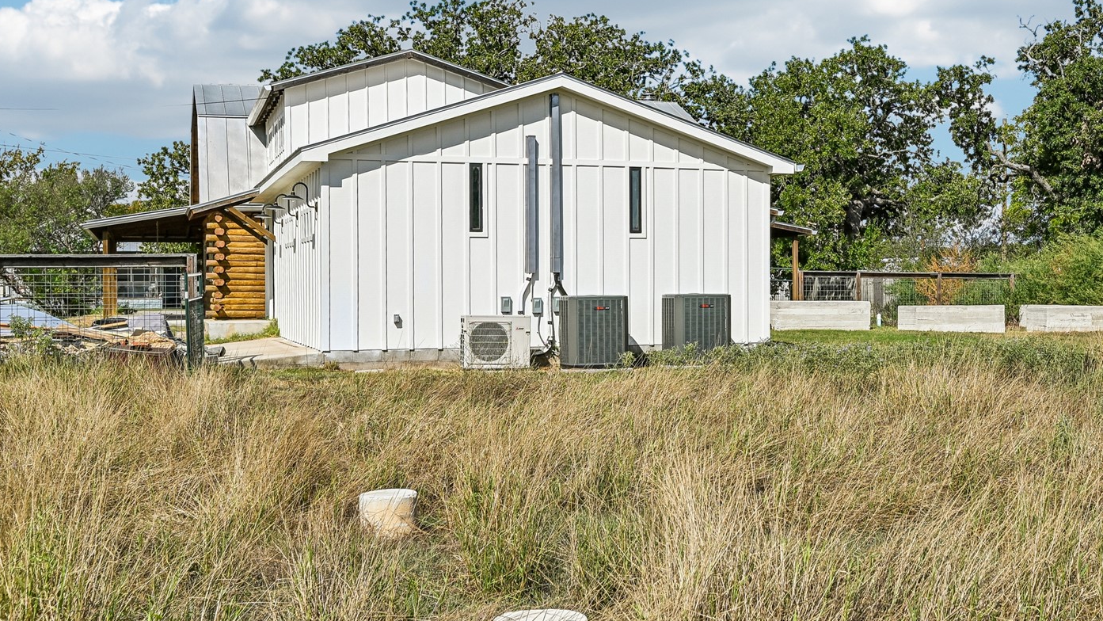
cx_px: 735
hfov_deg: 41.5
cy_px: 68
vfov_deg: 23.8
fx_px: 1433
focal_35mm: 49
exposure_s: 1/800
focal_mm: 30
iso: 100
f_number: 8
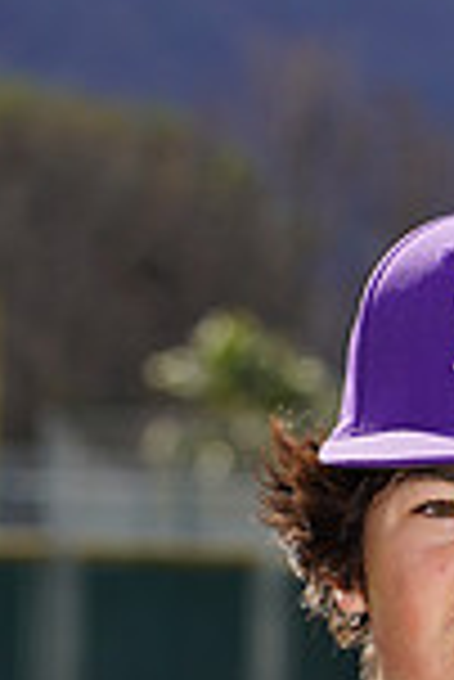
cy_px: 1103
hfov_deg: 1.9
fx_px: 13399
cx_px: 488
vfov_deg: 2.9
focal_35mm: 710
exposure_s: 1/250
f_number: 10
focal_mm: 185
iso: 100
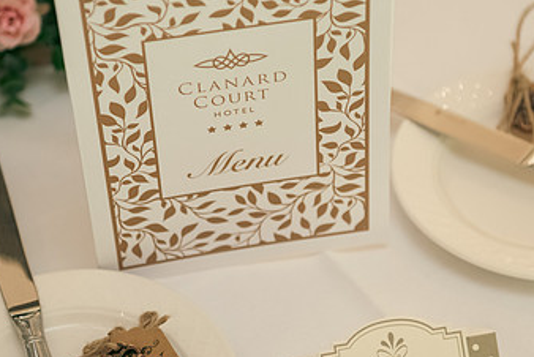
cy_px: 190
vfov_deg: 11.4
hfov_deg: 17.0
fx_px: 1781
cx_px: 246
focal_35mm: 120
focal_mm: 70
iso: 800
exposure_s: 1/160
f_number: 3.5
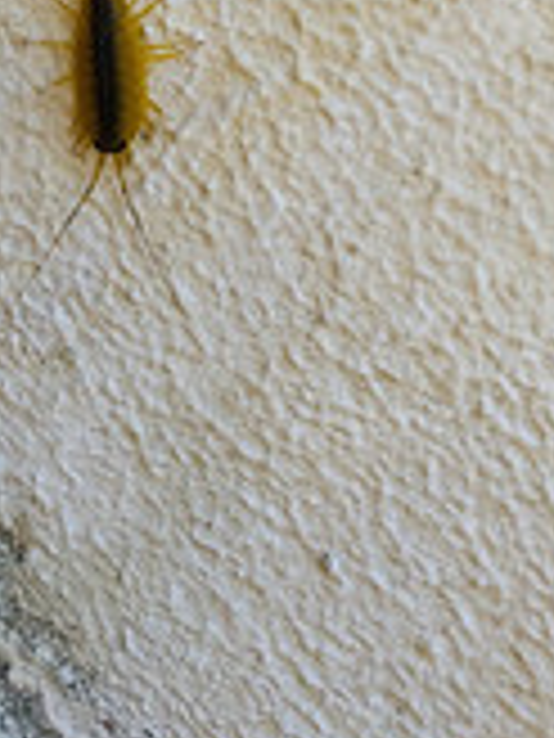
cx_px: 27
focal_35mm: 57
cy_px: -9
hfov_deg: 24.7
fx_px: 1216
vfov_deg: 31.2
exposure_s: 1/33
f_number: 1.8
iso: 500
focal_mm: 4.25
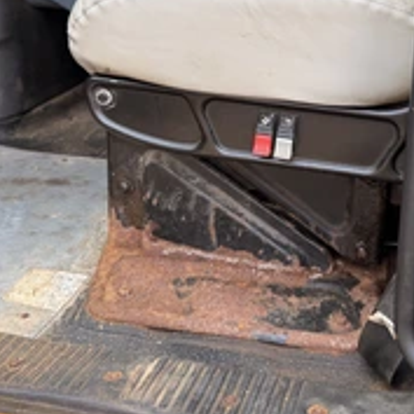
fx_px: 649
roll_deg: -3.0
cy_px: 91
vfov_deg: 34.4
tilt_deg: -9.3
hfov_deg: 34.8
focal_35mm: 48
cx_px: 295
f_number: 1.78
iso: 80
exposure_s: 1/391
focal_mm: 6.76
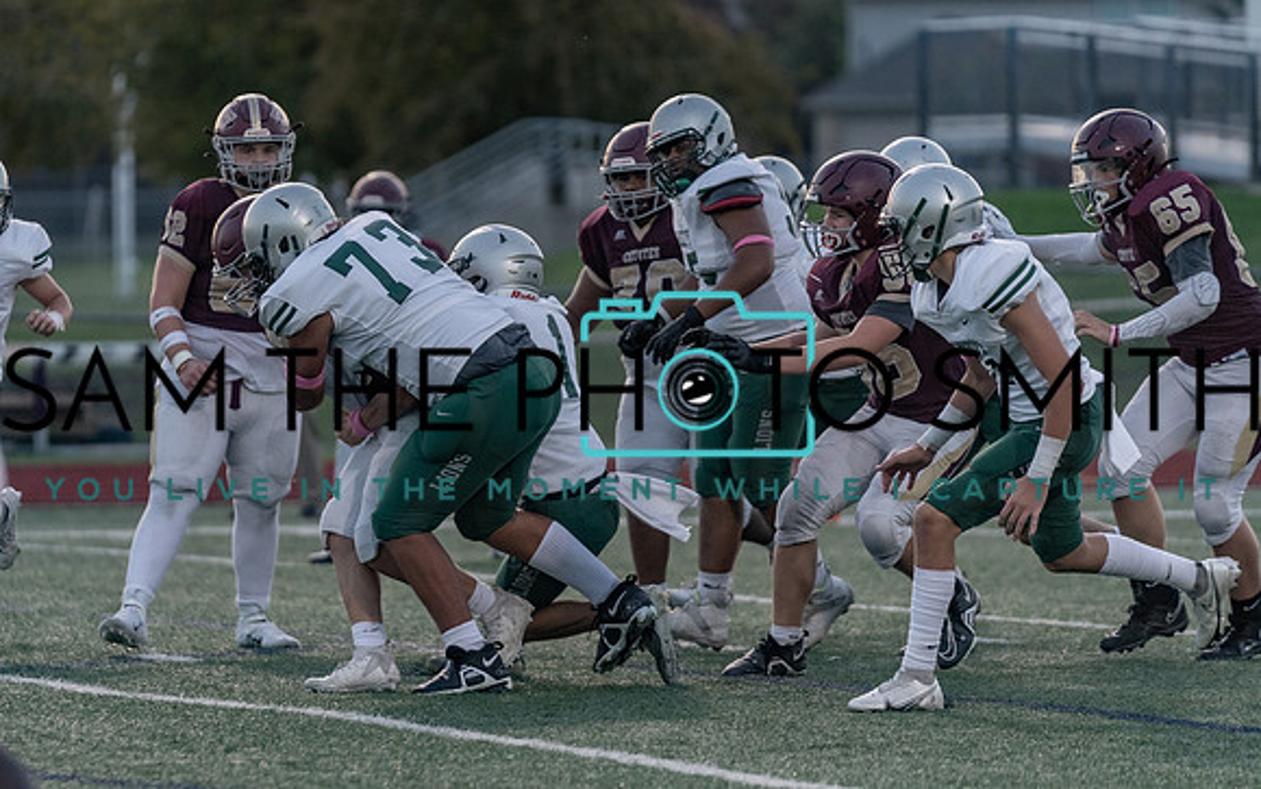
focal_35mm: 311
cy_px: 388
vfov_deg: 4.2
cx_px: 422
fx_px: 10689
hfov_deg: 6.7
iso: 640
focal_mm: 200
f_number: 2.8
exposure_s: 1/1250
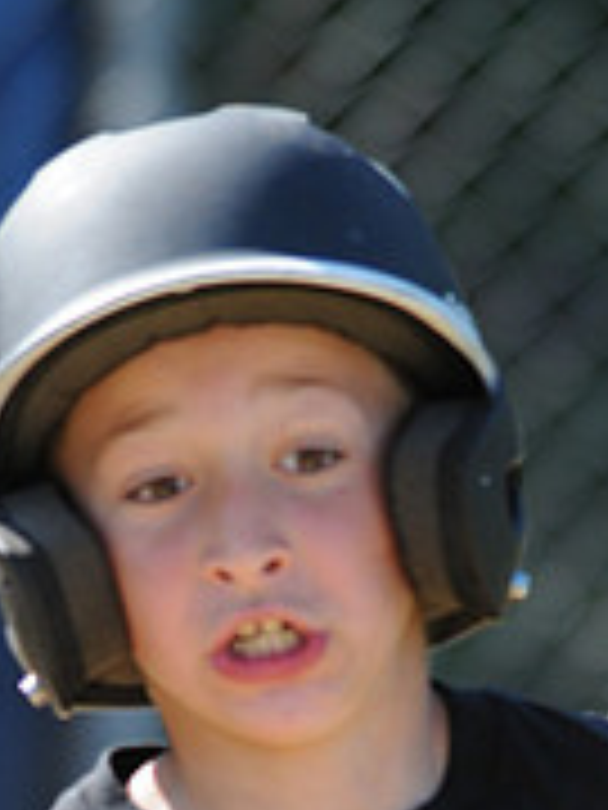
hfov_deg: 1.1
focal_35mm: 1390
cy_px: 1188
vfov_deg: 1.4
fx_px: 32552
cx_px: 381
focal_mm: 300
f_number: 4
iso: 400
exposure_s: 1/1250
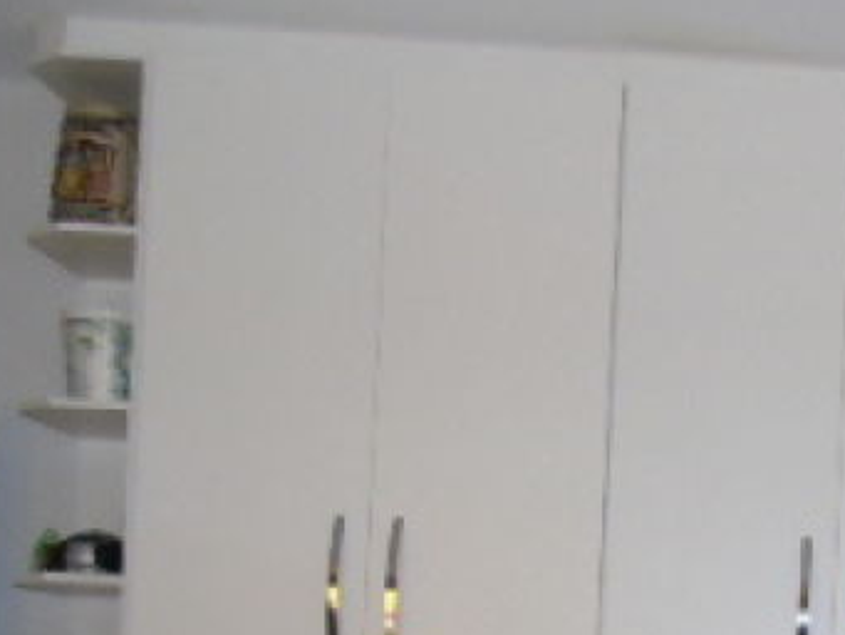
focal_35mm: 75
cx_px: 959
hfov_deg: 24.1
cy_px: 826
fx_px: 1831
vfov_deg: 18.3
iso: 200
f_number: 3.4
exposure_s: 1/30
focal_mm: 4.4
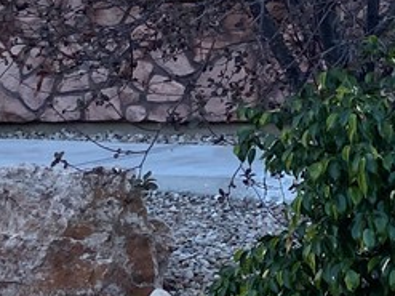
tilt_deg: +2.1
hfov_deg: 15.8
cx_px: 684
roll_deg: +1.4
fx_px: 1232
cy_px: -45
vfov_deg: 13.4
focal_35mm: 108
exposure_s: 1/120
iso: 80
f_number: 1.8
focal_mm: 4.25
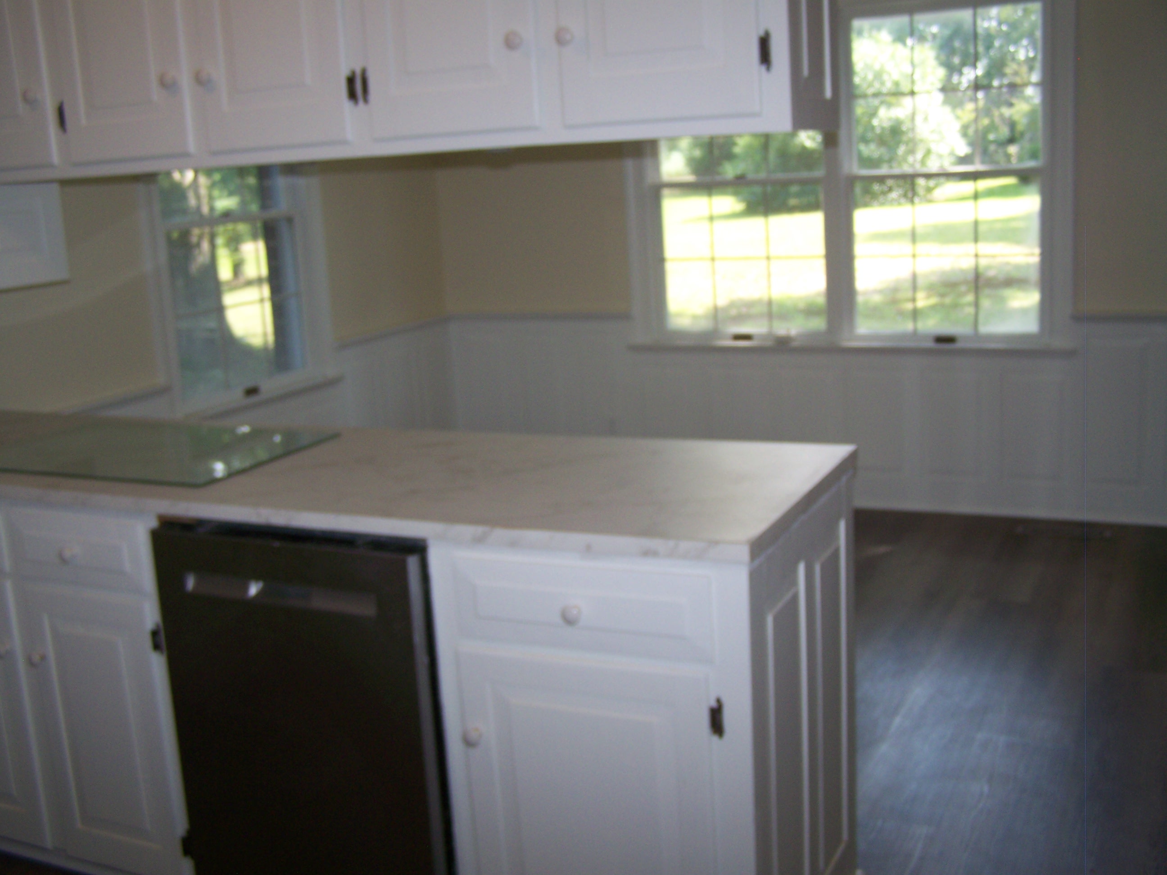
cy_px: 438
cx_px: 584
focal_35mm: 38
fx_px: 1281
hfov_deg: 49.0
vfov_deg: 37.7
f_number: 2.8
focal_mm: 6.3
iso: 80
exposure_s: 1/60
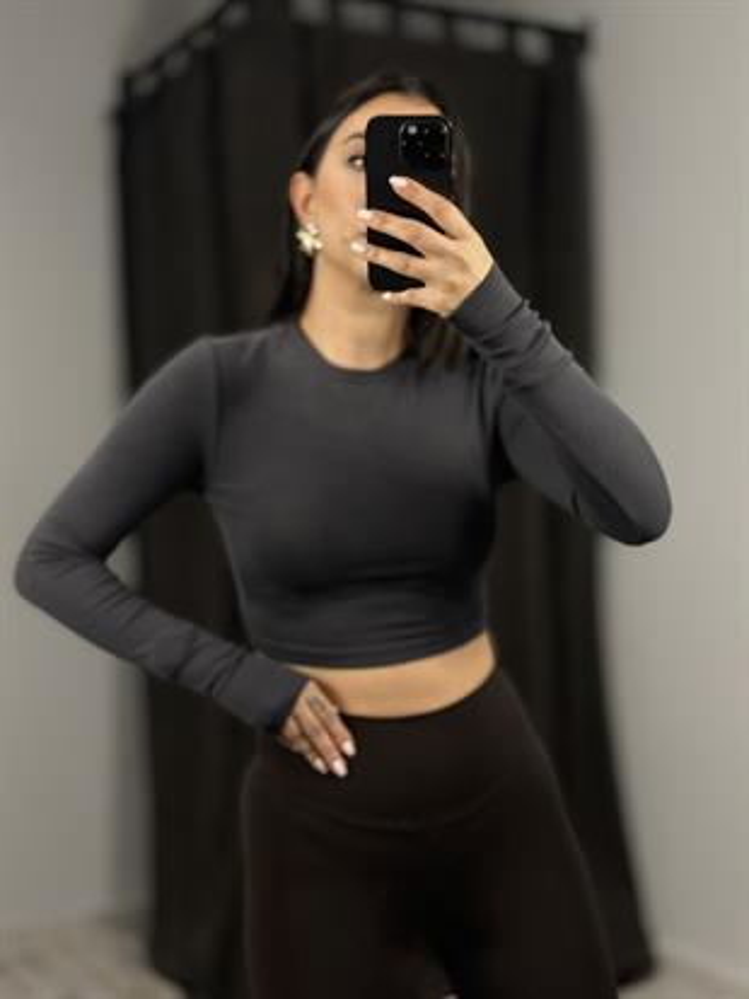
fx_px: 1384
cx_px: 374
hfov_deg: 30.3
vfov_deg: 39.6
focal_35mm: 48
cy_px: 500
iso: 160
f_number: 1.78
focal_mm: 6.86
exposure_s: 1/100
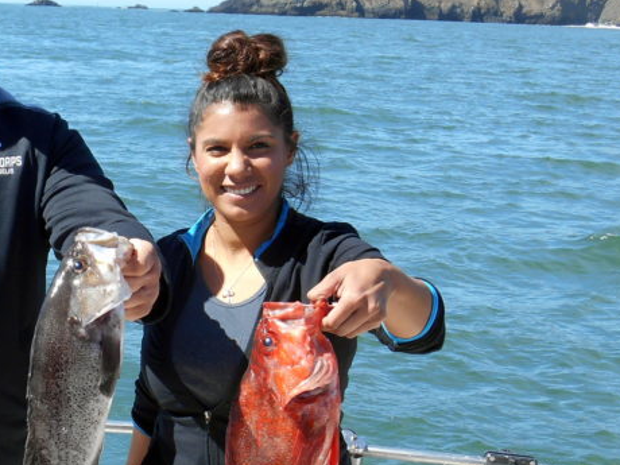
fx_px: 1236
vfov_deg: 21.2
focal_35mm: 69
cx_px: 34
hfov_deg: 26.9
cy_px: 309
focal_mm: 5.5
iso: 80
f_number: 3.6
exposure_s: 1/400
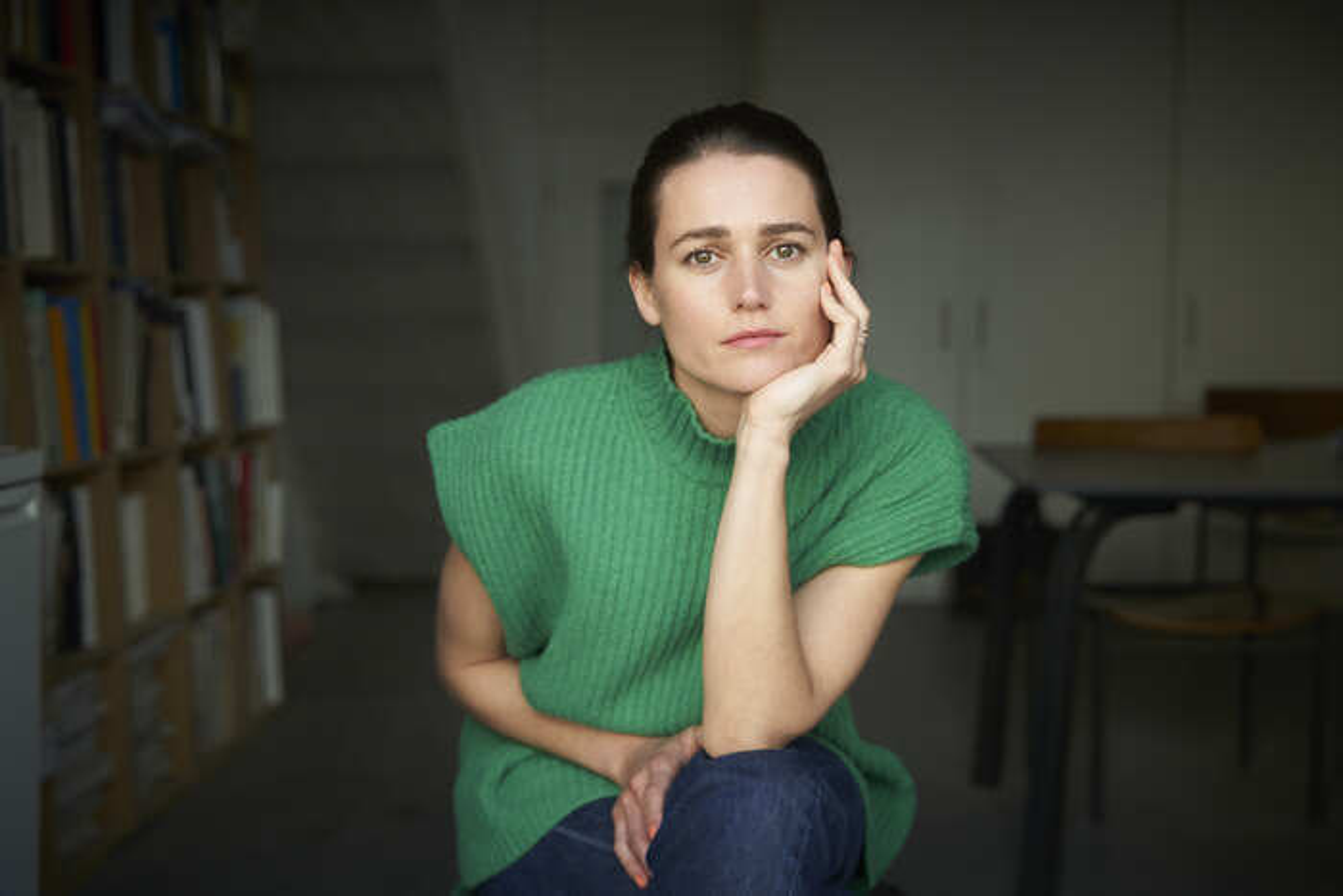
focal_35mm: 46
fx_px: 1716
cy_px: 448
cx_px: 672
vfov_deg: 29.3
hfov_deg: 42.7
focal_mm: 46
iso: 100
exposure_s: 1/125
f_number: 2.8
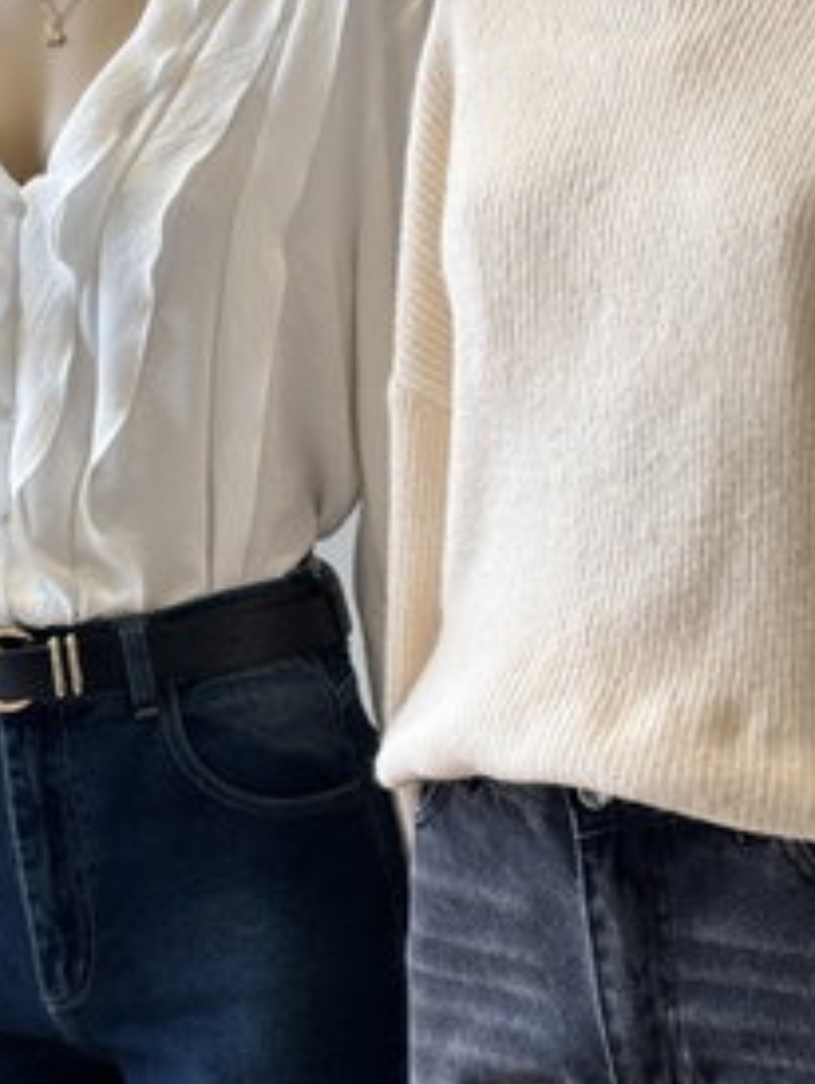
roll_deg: +0.7
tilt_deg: -4.5
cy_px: 334
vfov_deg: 19.4
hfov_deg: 14.7
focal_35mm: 101
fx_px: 3166
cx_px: 415
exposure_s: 1/141
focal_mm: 5.96
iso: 40
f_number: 1.6
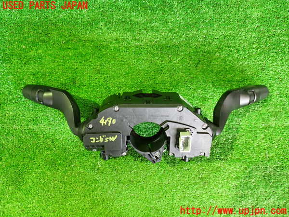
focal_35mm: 30
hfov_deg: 60.0
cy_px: 108
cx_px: 144
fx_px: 250
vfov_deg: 46.8
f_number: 2.3
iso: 800
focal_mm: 5.4
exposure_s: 1/25
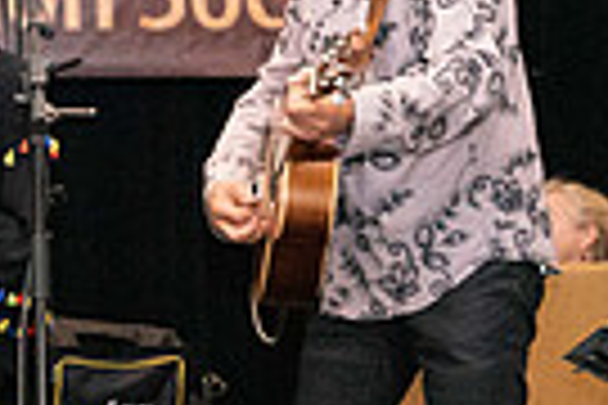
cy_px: 242
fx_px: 3023
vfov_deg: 7.7
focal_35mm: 179
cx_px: -508
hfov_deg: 10.7
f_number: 6.3
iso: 6400
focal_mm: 32
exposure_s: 1/200
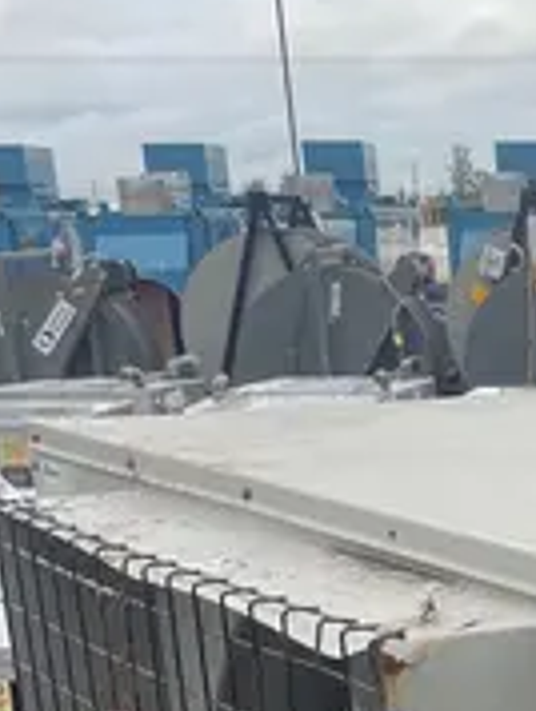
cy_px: 1053
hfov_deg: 12.6
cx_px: 984
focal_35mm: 107
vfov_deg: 16.7
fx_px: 2204
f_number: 1.6
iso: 32
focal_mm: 4.2
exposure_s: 1/764
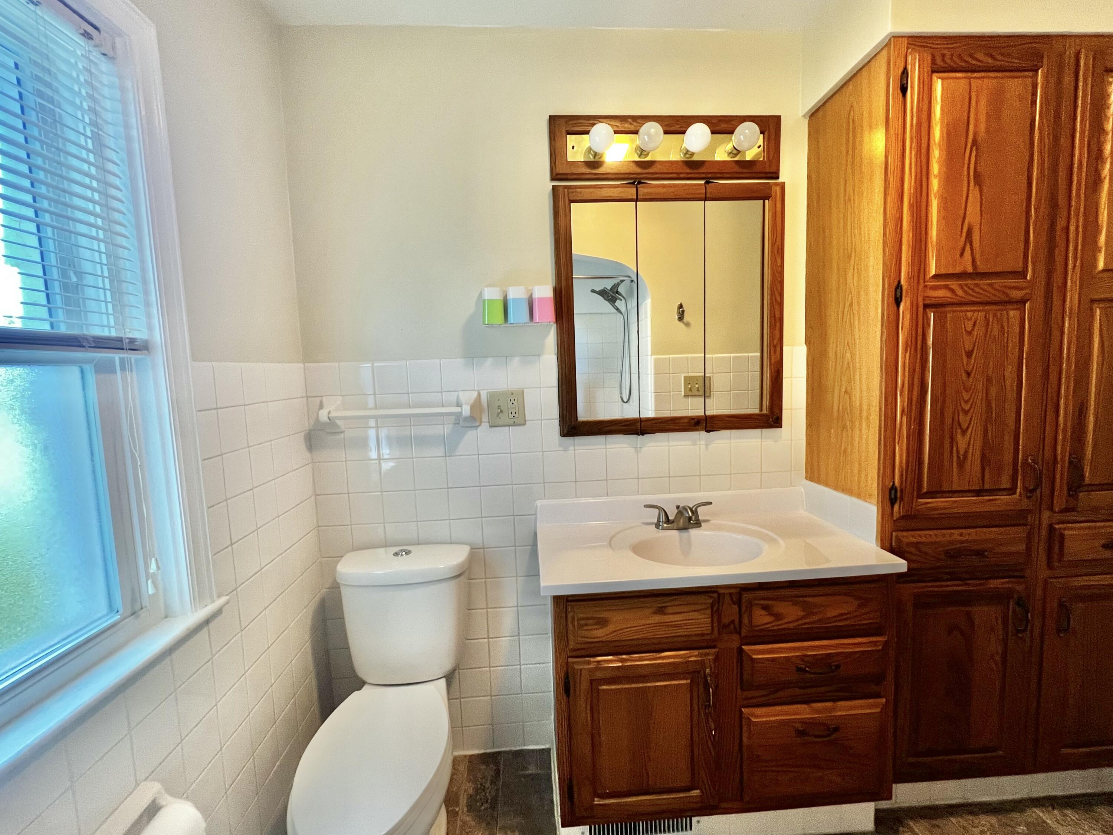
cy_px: 418
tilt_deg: -6.3
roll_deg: +2.5
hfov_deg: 106.2
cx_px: 556
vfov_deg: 89.9
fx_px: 418
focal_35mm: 13
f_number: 1.8
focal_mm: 1.57
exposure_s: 1/60
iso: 250
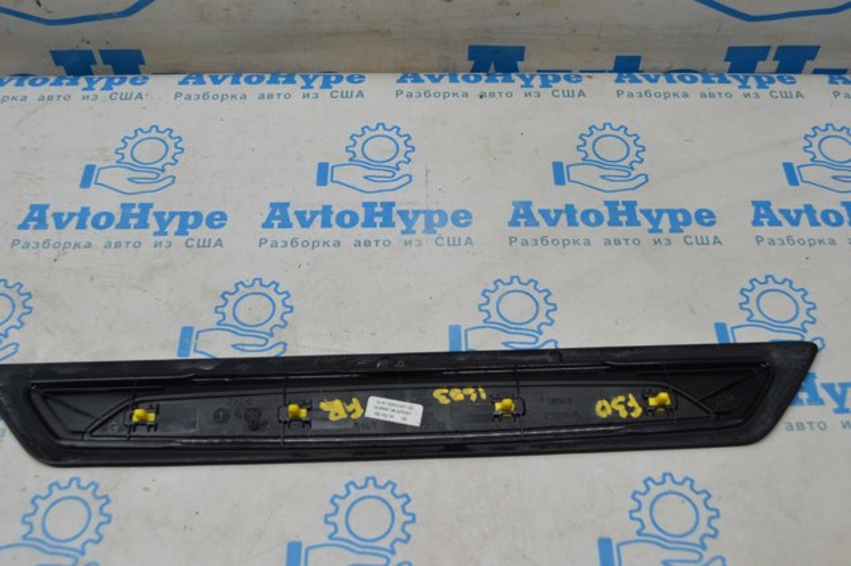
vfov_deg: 34.2
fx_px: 921
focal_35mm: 39
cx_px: 426
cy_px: 283
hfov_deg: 49.6
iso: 400
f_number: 5
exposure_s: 1/100
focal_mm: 26
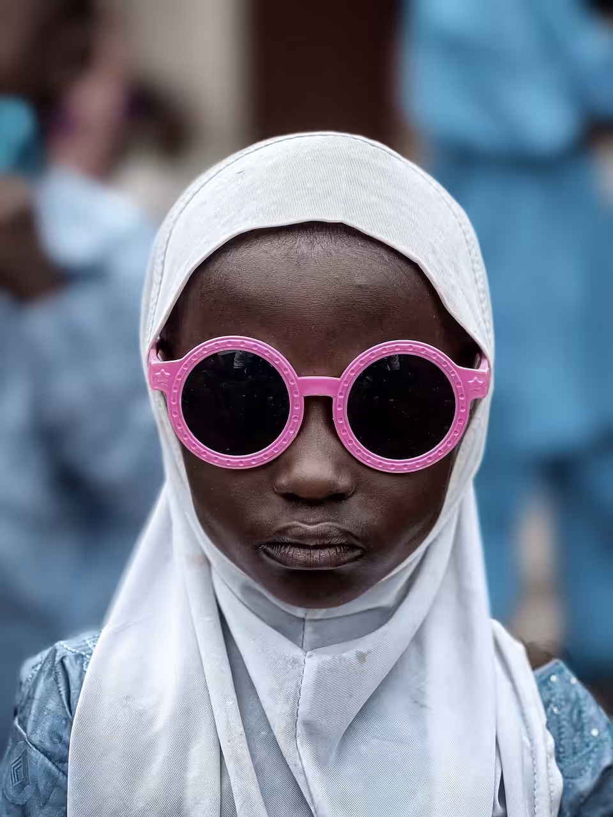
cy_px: 408
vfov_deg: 25.3
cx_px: 306
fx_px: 1818
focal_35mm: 77
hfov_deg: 19.1
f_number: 2.8
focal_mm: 9
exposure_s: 1/120
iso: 50
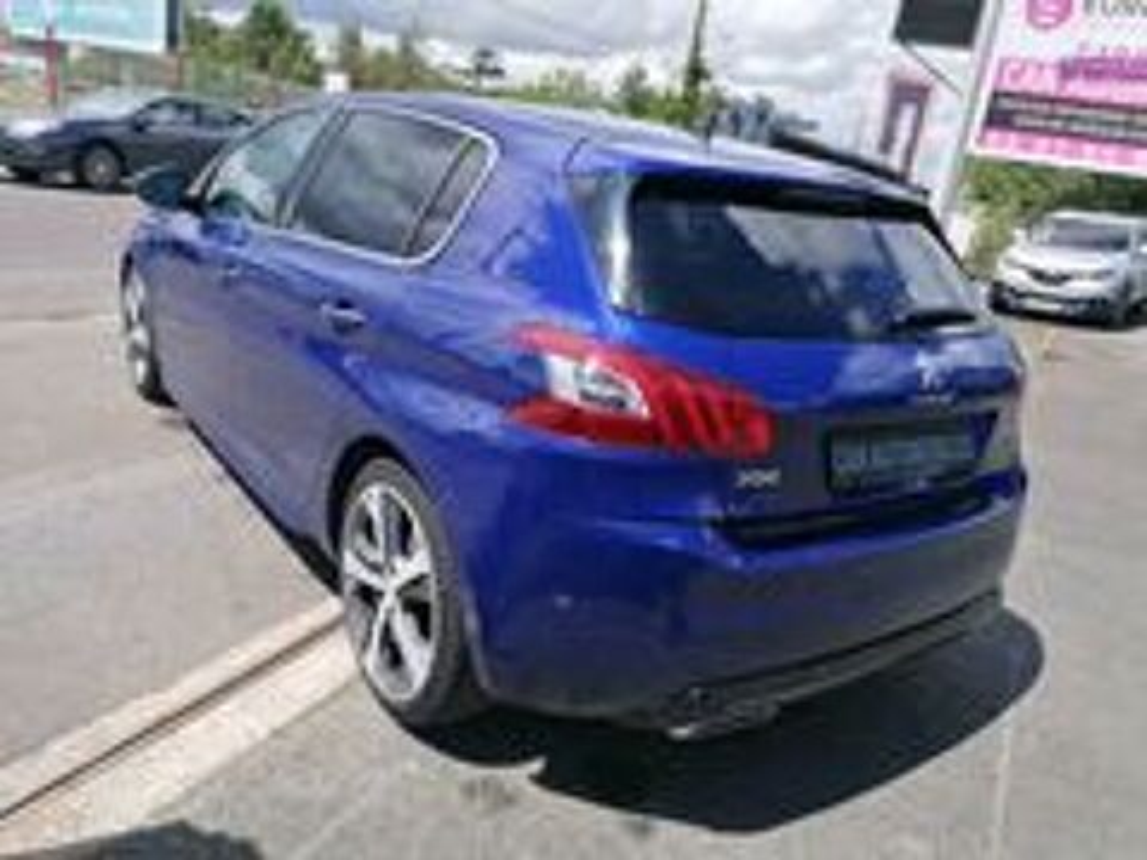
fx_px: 895
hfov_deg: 65.3
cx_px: 574
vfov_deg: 51.4
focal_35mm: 27
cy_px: 430
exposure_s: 1/1548
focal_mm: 4.75
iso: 50
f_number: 1.8
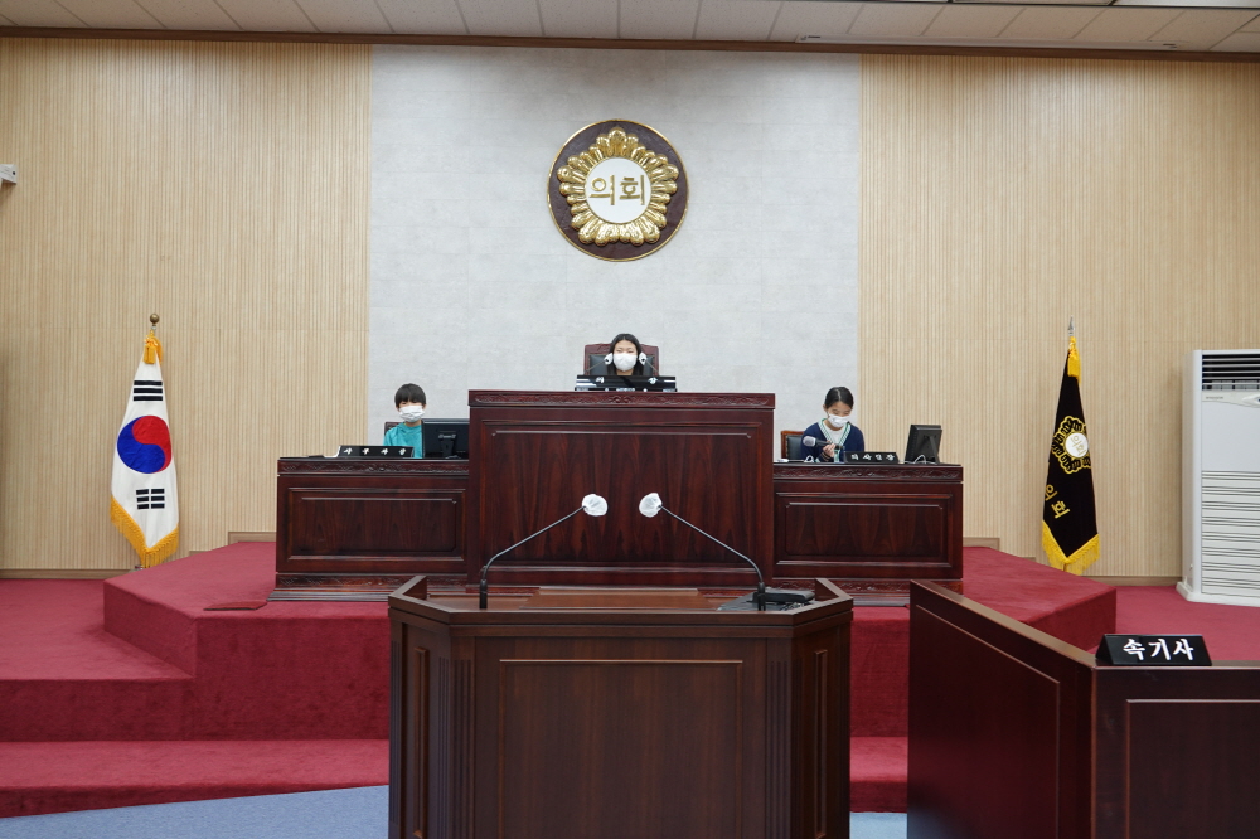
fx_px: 840
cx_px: 630
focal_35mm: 24
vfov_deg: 53.1
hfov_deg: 73.8
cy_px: 420
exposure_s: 1/30
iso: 125
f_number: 2.5
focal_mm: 8.8
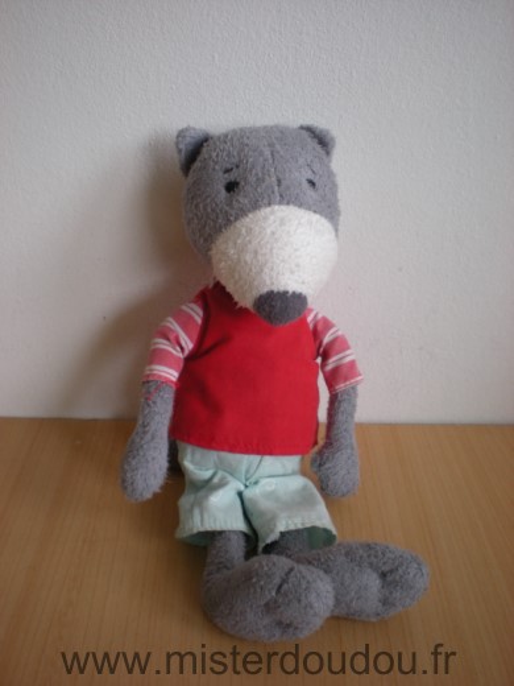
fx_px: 752
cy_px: 343
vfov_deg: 49.0
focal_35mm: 38
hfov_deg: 37.7
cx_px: 257
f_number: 3.1
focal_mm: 6.3
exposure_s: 1/87.6
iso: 88
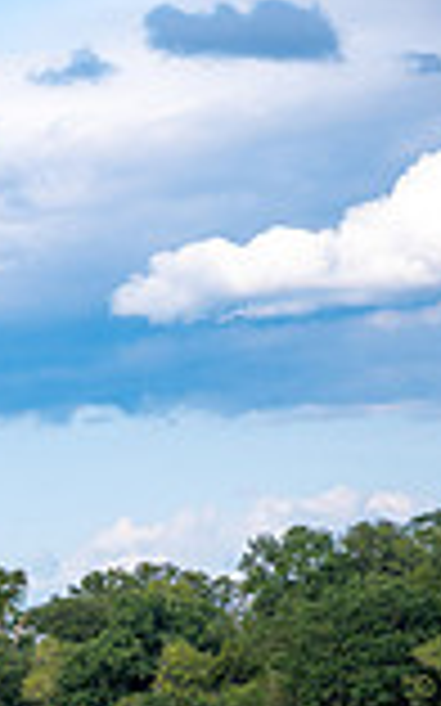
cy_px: 773
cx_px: -742
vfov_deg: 7.9
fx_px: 5062
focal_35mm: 263
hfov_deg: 4.8
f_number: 5
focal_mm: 70
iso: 100
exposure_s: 1/320
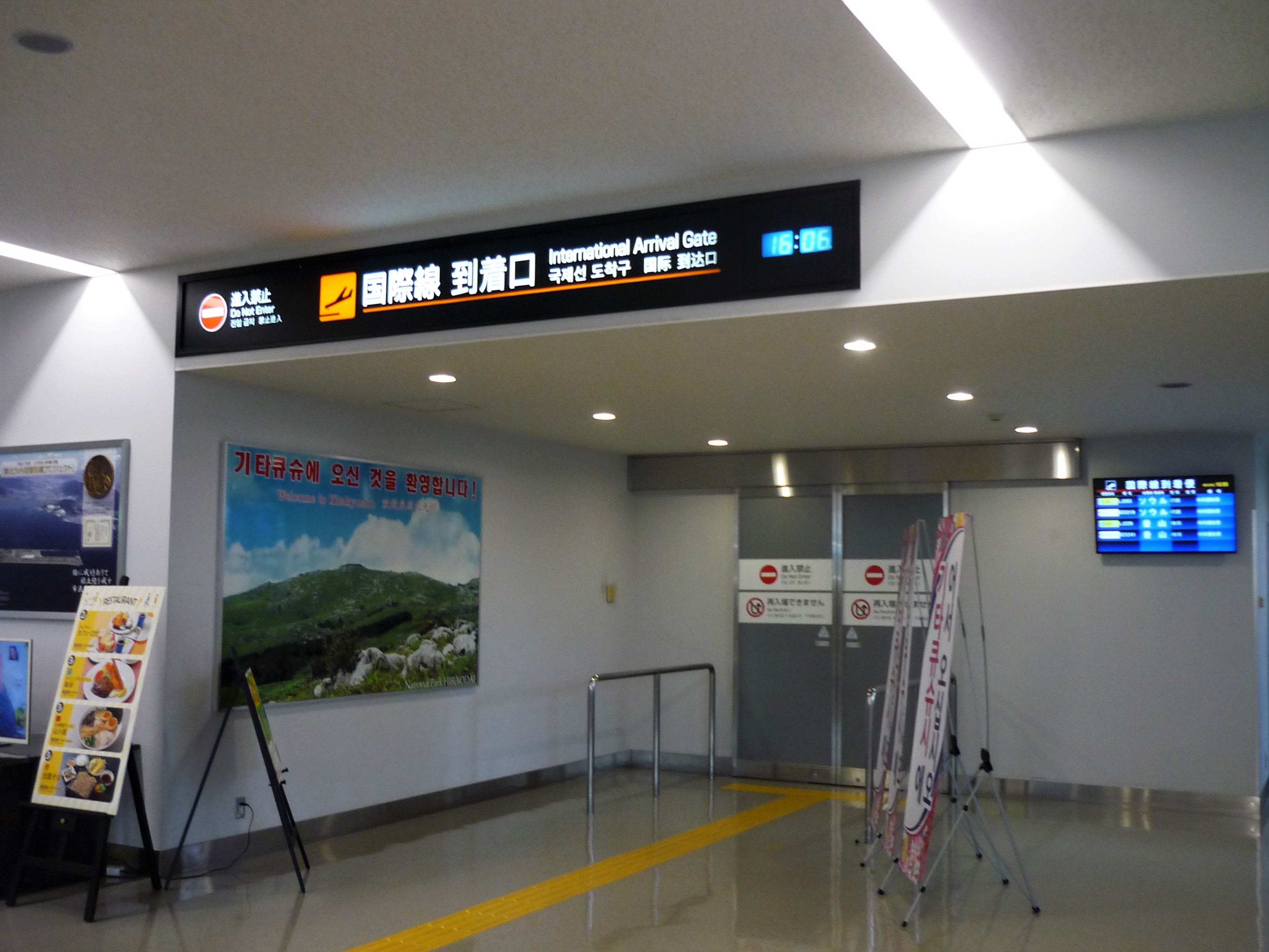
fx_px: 1210
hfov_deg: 55.3
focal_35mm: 33
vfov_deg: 43.0
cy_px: 476
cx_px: 634
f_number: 2.8
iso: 200
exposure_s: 1/30
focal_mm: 5.5
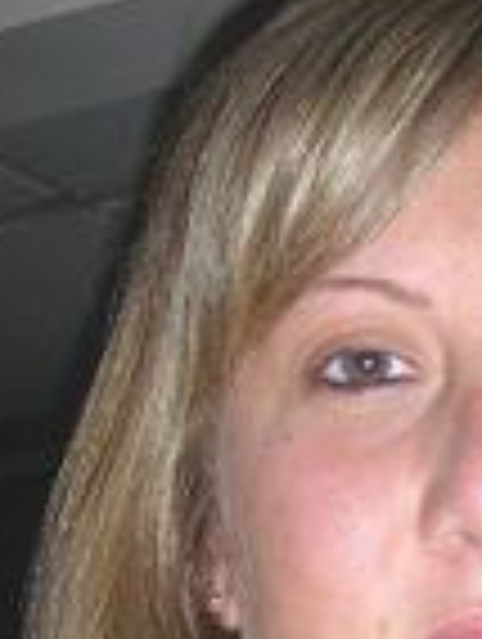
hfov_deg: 12.4
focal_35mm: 115
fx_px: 2129
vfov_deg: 16.3
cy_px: 792
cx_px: 687
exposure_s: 1/60.1
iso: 50
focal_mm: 5.8
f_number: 3
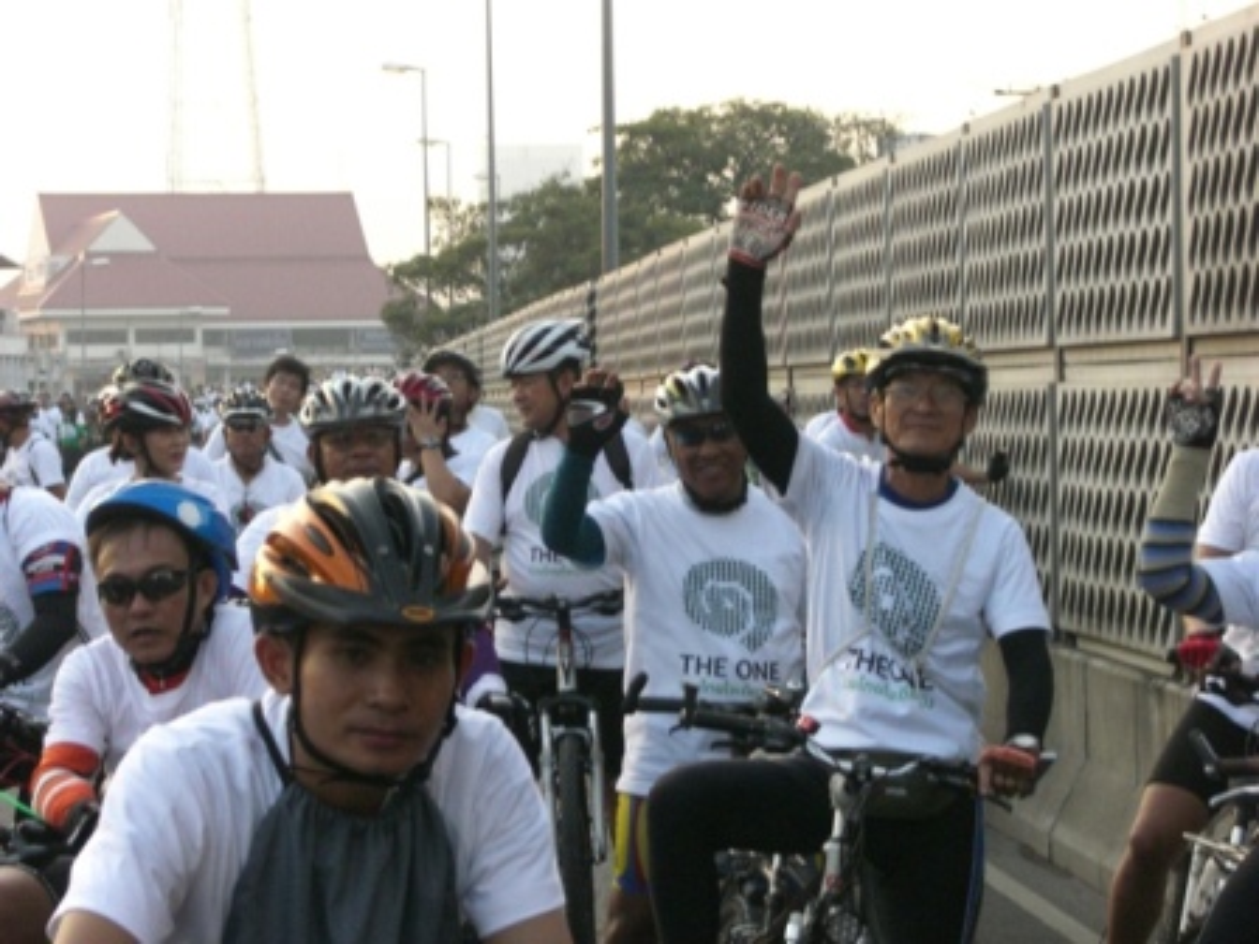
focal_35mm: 114
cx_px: 630
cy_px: 472
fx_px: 4146
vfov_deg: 13.0
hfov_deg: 17.3
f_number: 5.4
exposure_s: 1/125
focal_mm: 18.9
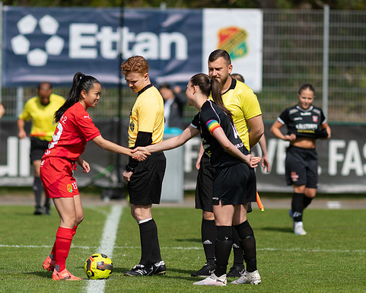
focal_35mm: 521
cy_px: 146
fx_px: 5645
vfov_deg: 3.0
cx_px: 164
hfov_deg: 3.7
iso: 100
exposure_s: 1/2000
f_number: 3.2
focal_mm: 300
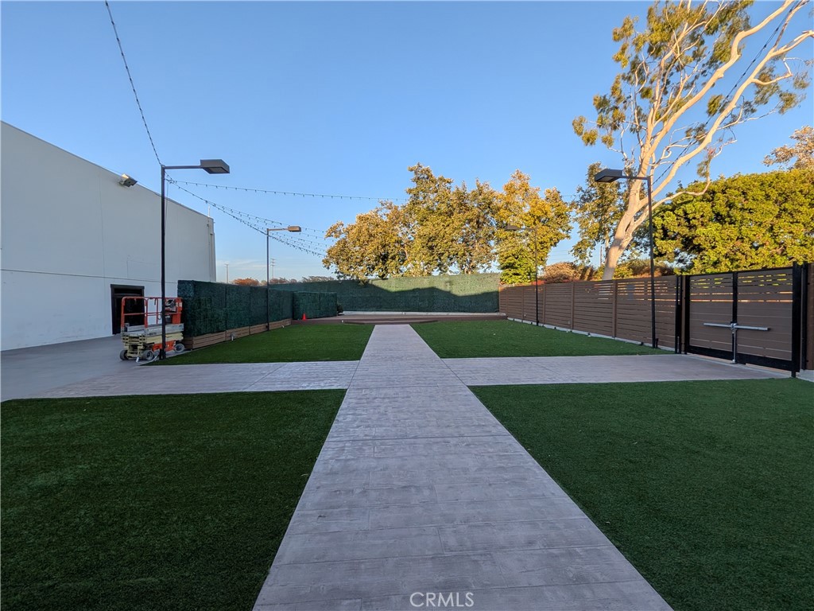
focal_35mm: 13
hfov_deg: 106.2
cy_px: 306
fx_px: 306
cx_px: 407
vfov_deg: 89.9
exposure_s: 1/589
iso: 34
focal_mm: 1.54
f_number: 2.2
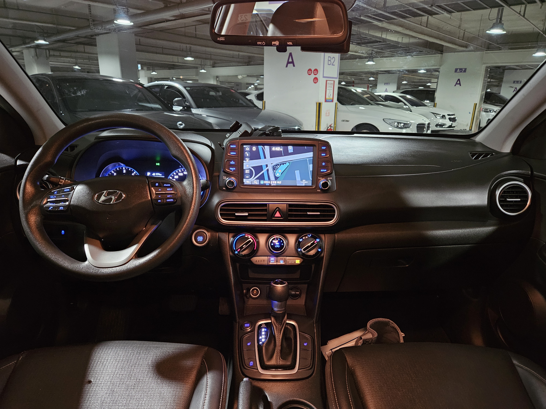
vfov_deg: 58.9
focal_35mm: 23
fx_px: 363
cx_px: 273
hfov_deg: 73.9
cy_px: 204
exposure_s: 1/24
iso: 800
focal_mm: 5.4
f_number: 1.8
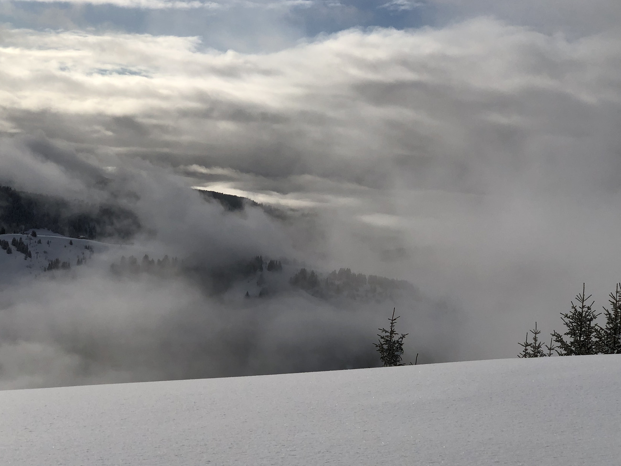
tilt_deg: -4.2
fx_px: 1148
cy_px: 260
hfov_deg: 30.3
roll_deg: -2.5
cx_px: 298
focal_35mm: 64
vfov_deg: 22.9
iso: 16
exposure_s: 1/5405
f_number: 2.4
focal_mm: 6
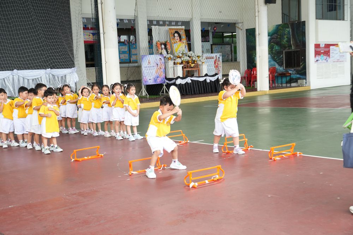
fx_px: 500
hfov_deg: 38.9
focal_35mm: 51
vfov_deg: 26.5
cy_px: 118
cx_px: 176
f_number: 4.5
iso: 500
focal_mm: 34
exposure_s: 1/125
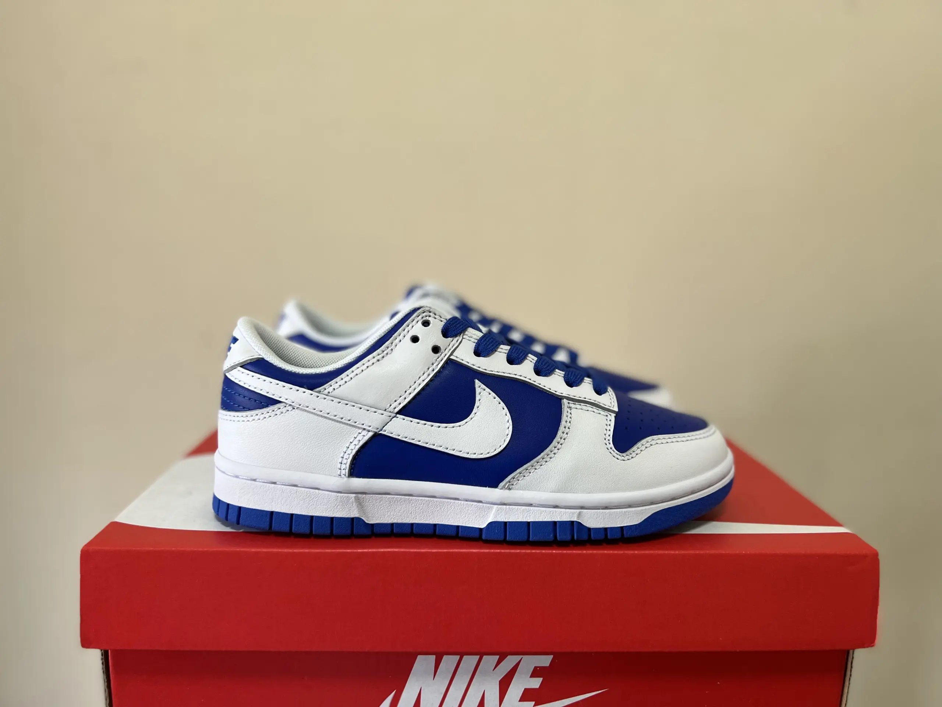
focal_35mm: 26
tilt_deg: -10.7
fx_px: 708
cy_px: 354
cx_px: 471
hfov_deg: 67.3
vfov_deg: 53.1
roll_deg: -1.7
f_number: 1.5
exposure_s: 1/121
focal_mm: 5.7
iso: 100
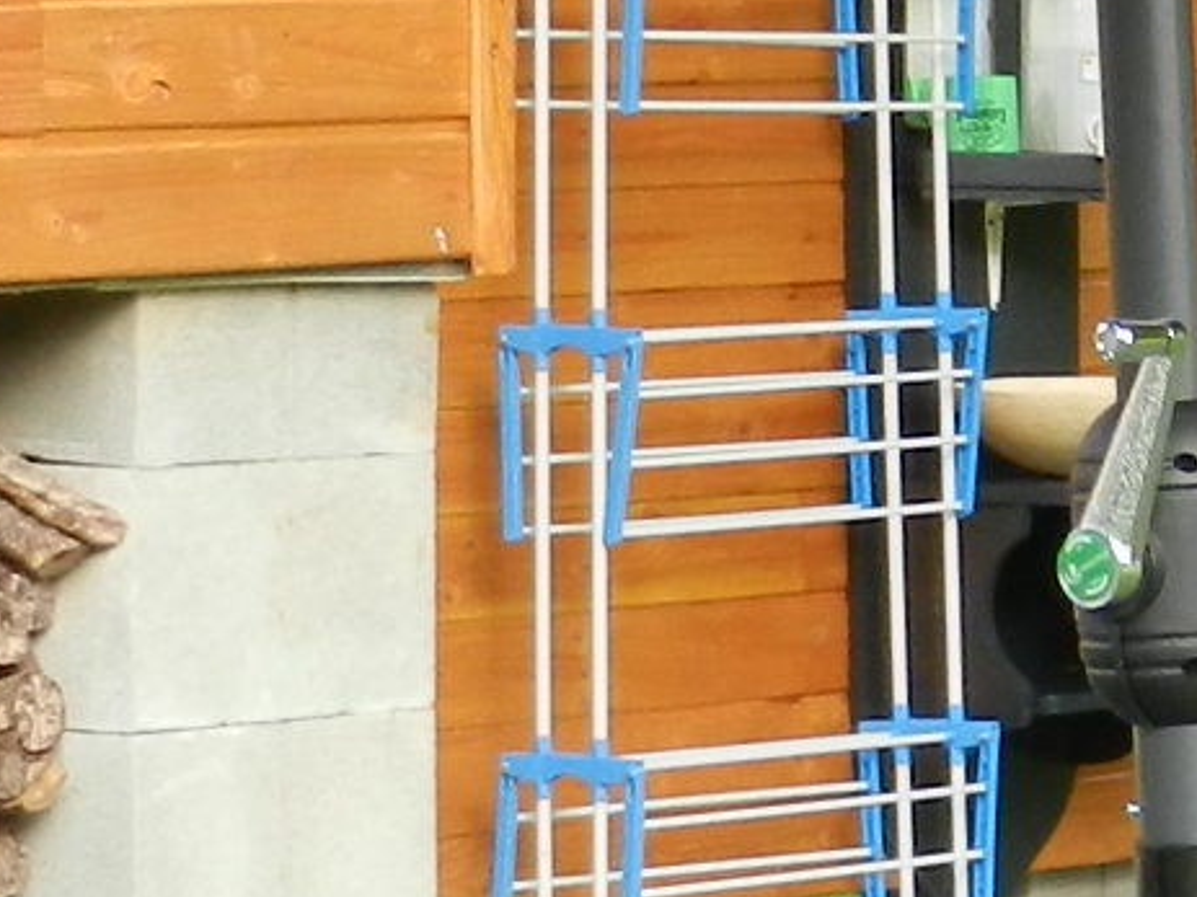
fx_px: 10267
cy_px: 375
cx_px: 2360
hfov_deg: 6.5
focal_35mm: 297
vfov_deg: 5.0
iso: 160
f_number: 4.4
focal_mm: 9.4
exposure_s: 1/50
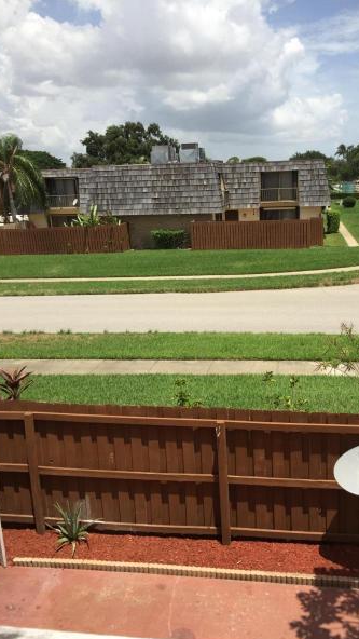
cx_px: 229
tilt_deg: -13.9
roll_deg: +1.7
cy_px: 323
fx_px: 542
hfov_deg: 36.4
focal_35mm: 32
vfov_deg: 61.0
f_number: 2.2
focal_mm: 4.15
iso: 32
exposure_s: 1/1130
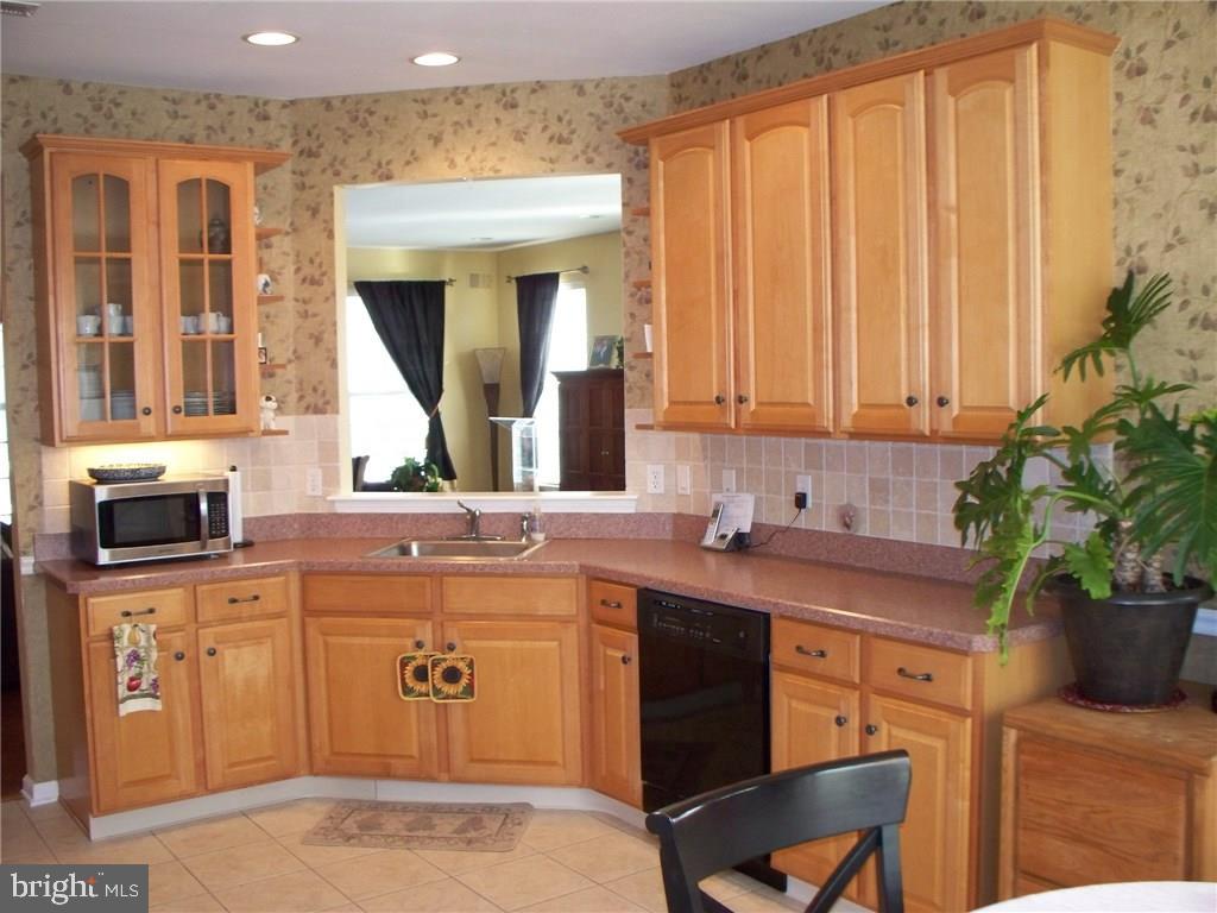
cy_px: 456
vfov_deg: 39.7
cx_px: 608
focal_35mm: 36
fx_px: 1266
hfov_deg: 51.4
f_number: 2.8
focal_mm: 7.54
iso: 250
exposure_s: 1/60
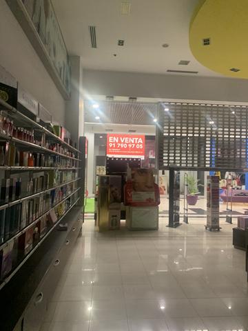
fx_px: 248
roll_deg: -1.7
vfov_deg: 67.3
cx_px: 124
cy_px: 166
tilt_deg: +2.3
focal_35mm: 26
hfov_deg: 53.1
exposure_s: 1/43
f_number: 1.8
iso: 400
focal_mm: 4.25
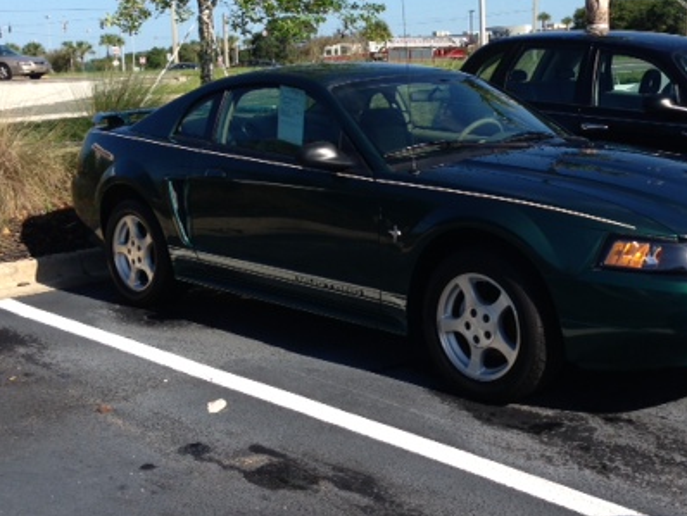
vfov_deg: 27.4
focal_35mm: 53
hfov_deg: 35.9
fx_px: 1052
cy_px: 178
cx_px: 435
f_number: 2.4
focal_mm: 4.13
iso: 50
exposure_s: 1/1153
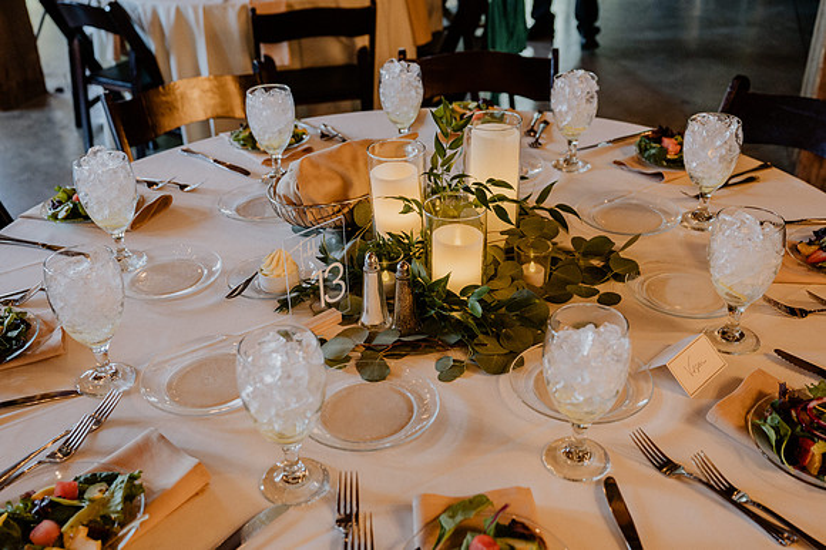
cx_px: 406
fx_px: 825
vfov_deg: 36.8
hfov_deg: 53.2
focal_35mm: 36
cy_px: 275
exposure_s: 1/100
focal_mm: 35
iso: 1600
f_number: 4
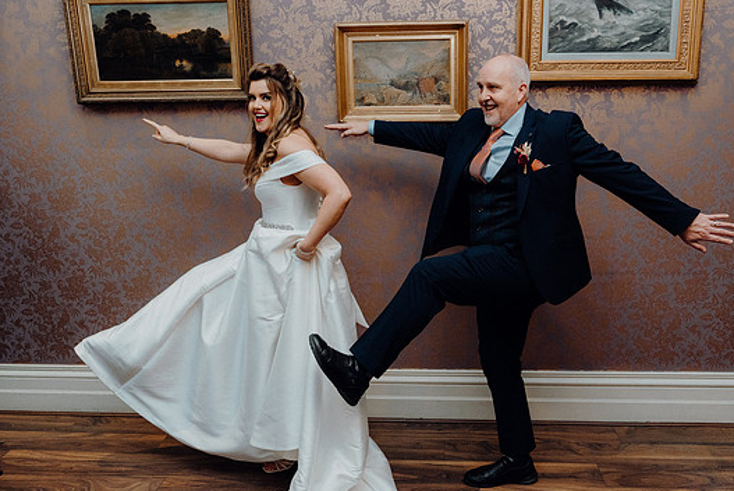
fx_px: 673
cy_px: 242
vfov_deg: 40.0
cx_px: 398
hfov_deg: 57.1
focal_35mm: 33
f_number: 5
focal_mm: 30
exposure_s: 1/160
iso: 2500
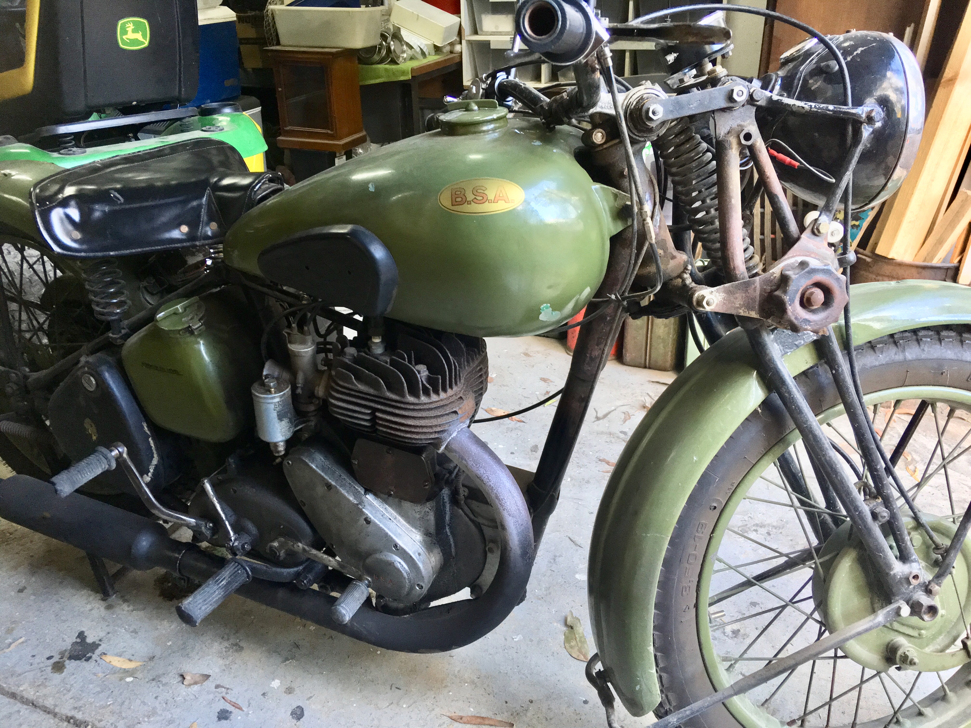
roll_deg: +3.9
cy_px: 364
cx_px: 486
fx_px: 813
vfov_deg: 48.2
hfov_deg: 61.7
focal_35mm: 29
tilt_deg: -27.3
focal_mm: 4.15
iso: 250
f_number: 2.2
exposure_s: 1/33
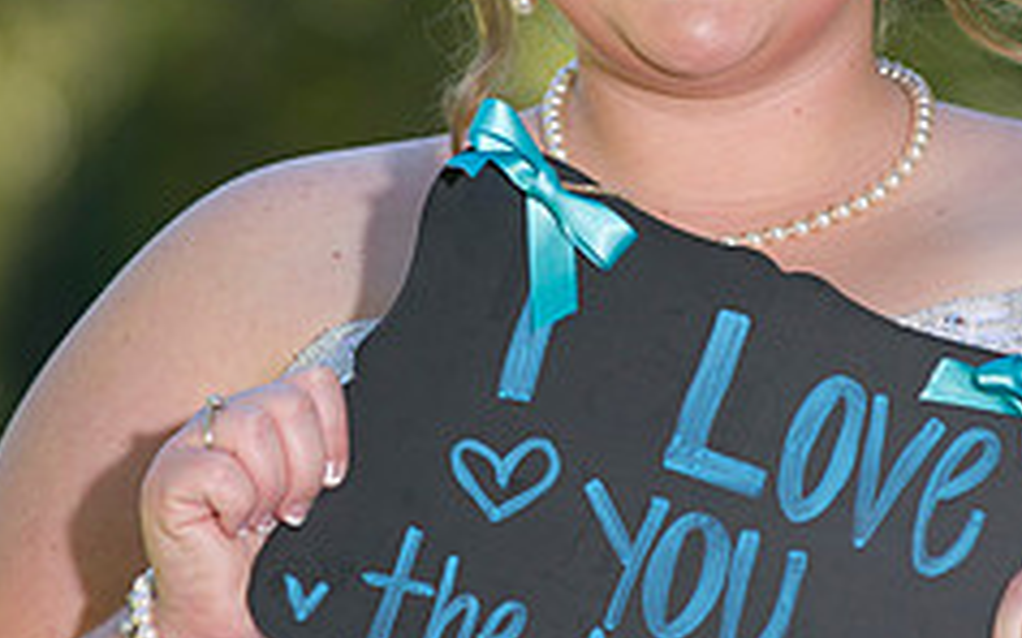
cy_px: 147
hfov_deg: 4.4
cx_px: 582
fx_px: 13171
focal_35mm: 473
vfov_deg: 2.8
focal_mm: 190
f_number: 3.5
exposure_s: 1/250
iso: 200
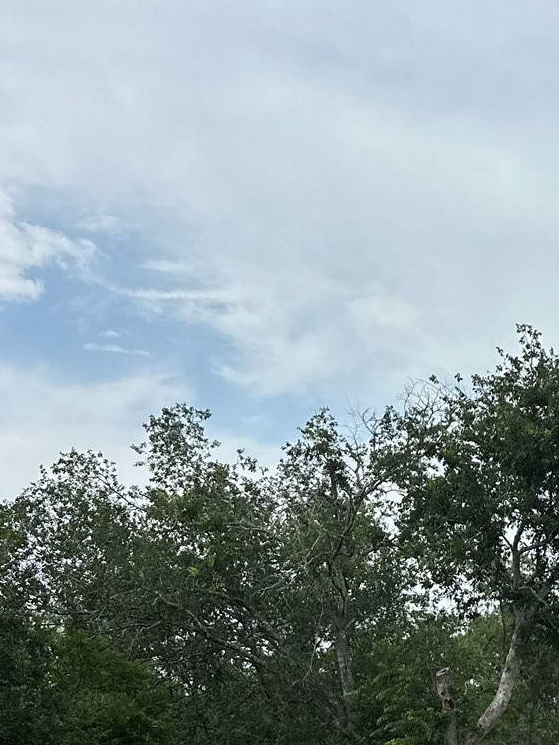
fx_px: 1421
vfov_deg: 27.1
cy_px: 812
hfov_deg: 20.1
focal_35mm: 66
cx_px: 759
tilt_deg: -1.3
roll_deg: -1.5
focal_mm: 6.86
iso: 80
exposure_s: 1/7042
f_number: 1.78
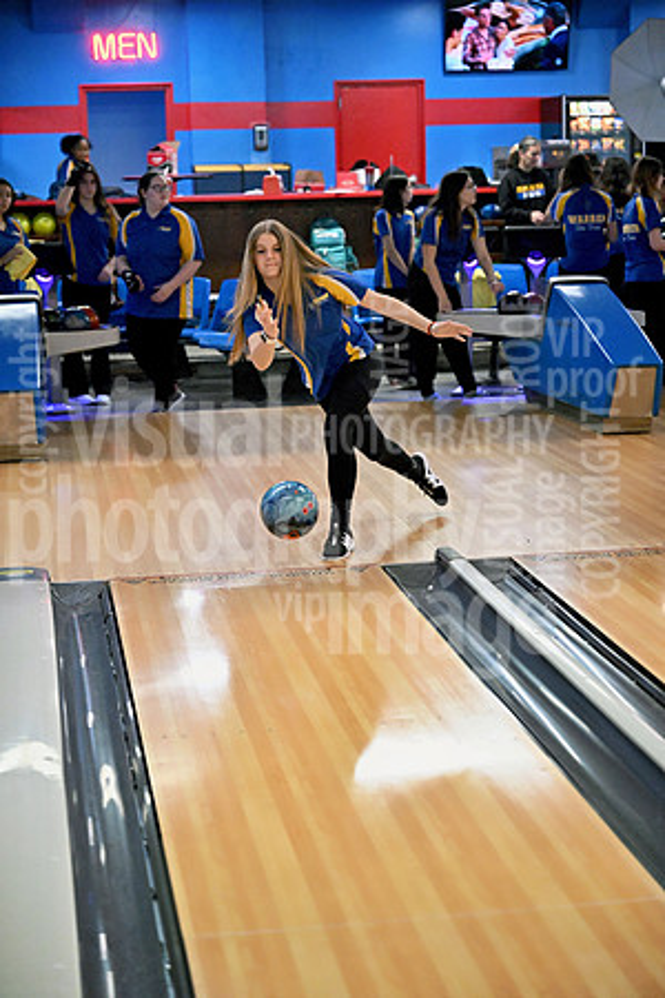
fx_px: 1939
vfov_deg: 28.8
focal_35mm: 70
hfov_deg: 19.5
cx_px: 332
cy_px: 499
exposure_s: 1/800
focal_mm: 70
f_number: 2.8
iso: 8000
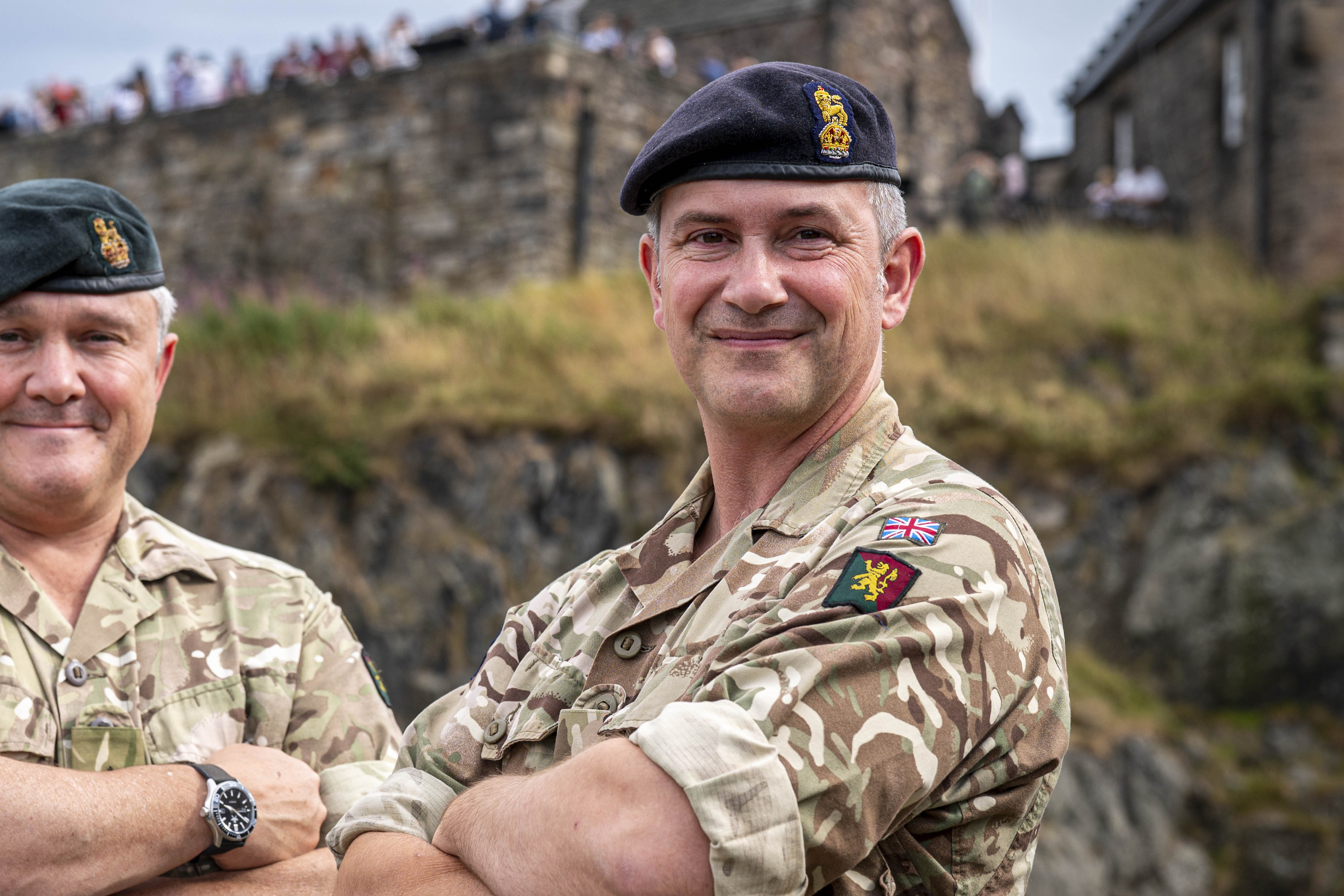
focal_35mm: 95
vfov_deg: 14.4
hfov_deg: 21.3
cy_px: 490
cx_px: 400
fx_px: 3546
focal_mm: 63
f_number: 5
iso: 200
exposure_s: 1/500
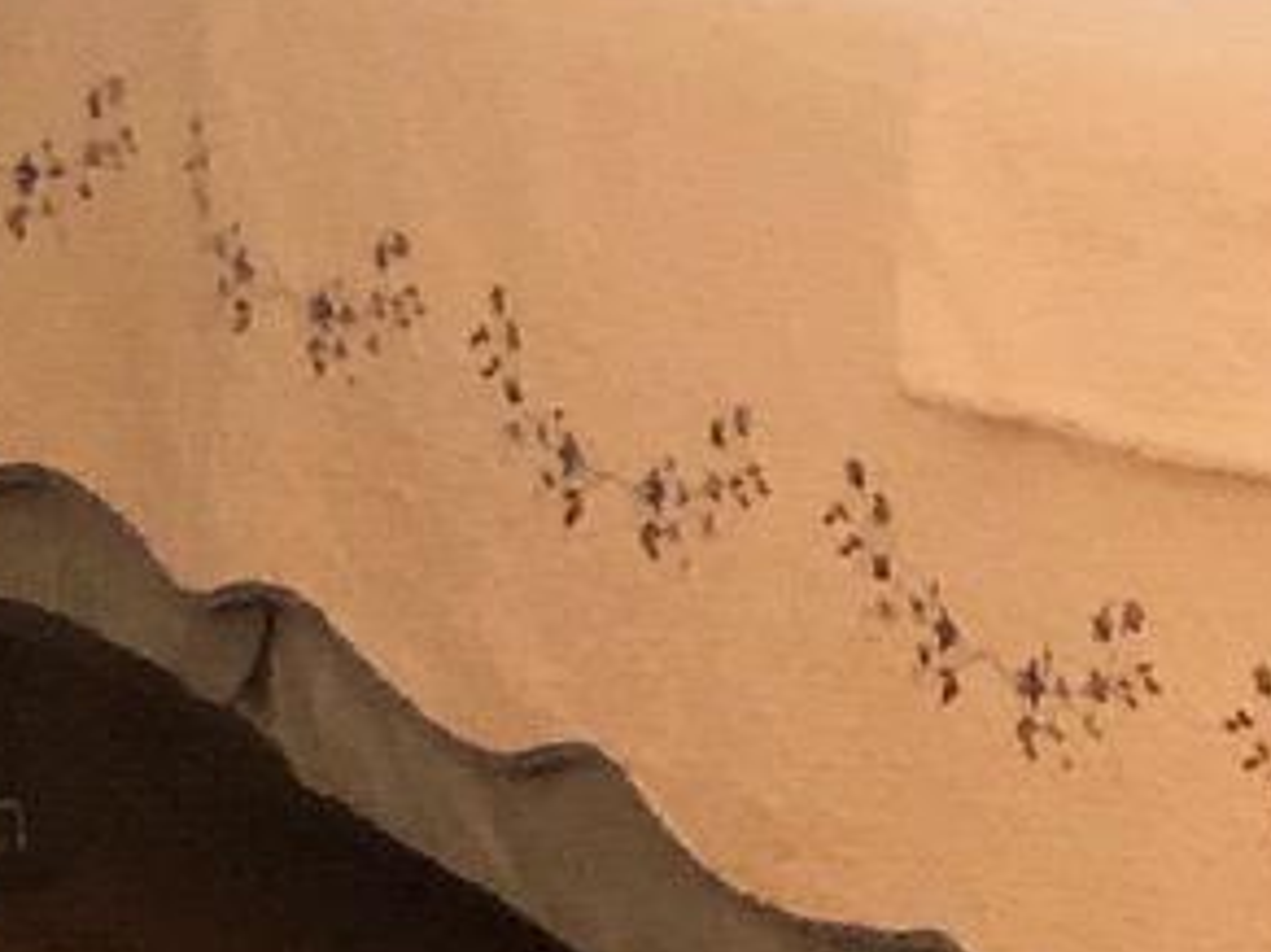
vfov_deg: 7.3
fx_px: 7120
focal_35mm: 194
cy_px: -1018
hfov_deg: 8.2
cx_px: 4127
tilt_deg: -3.3
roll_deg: +1.2
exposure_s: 1/12
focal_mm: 3.99
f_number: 1.8
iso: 100
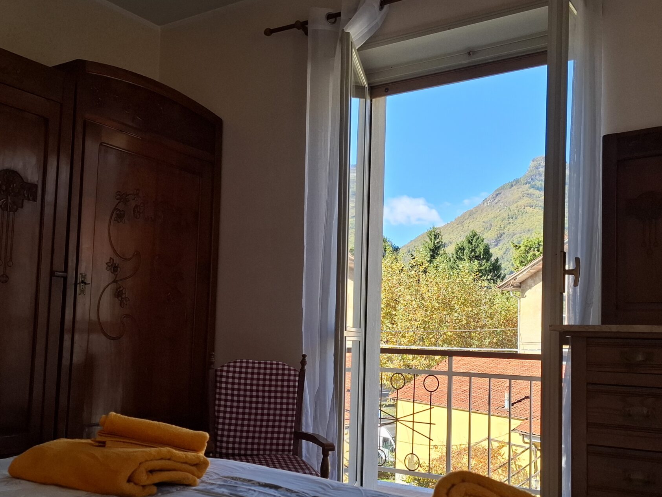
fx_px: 669
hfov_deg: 52.5
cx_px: 365
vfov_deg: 40.5
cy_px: 302
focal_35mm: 35
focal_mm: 5.54
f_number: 1.8
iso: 50
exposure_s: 1/298
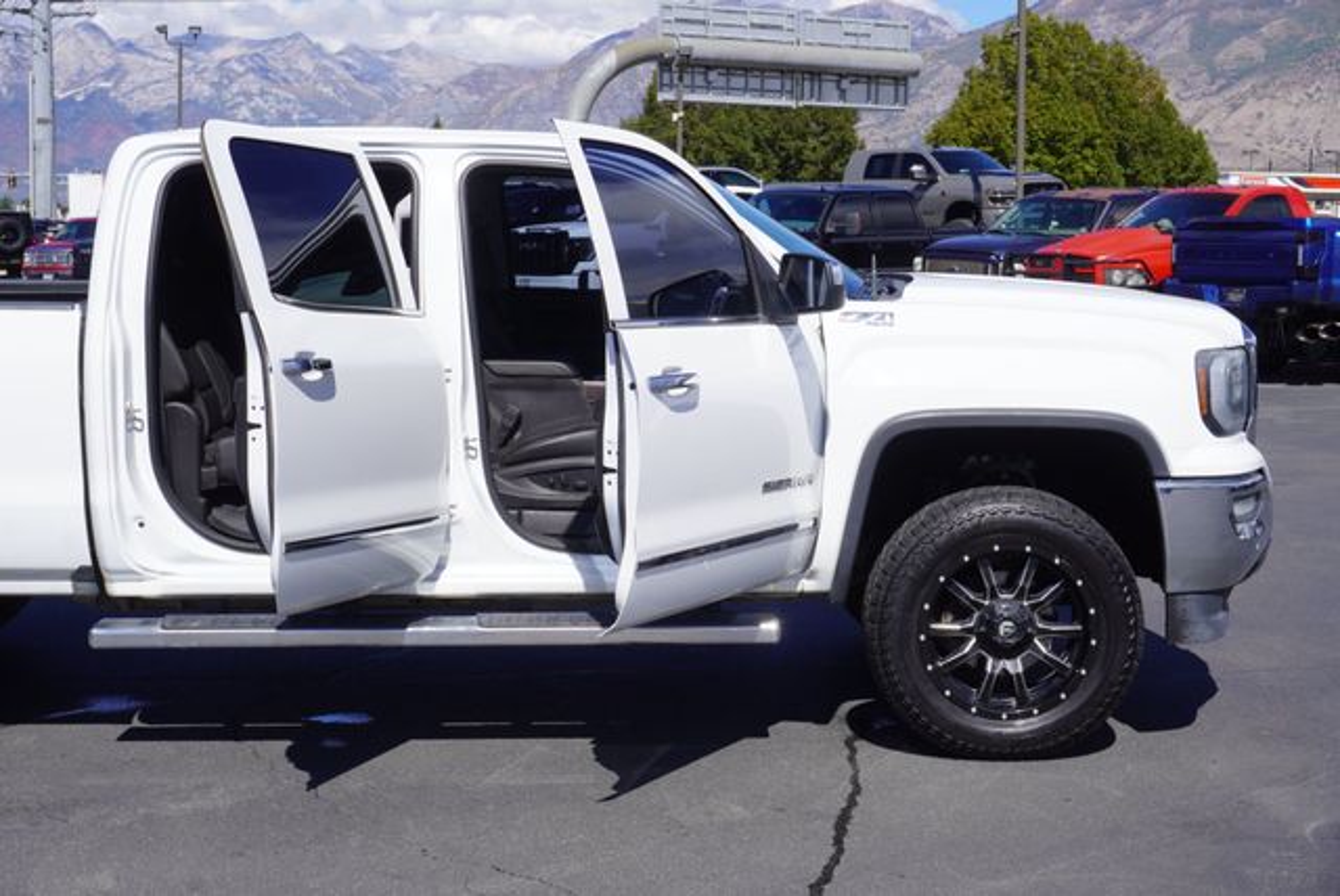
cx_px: 670
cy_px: 448
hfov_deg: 36.8
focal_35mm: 54
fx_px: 2012
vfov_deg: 25.1
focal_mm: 36
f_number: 11
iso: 100
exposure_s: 1/160
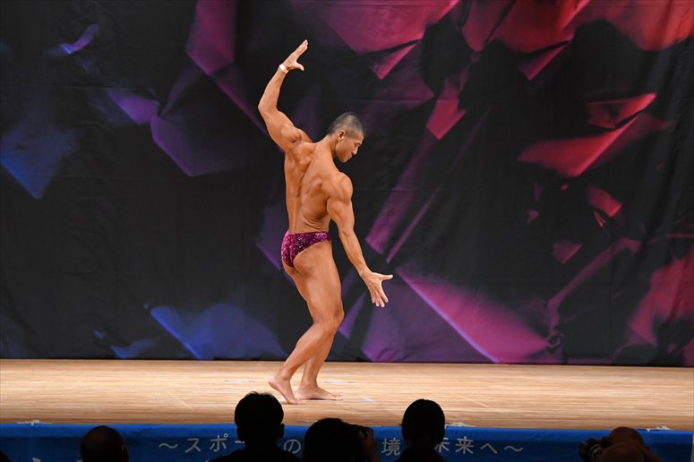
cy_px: 231
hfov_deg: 10.2
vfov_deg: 6.8
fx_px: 3892
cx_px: 347
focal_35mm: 202
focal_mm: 135
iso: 3200
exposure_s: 1/400
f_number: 5.6
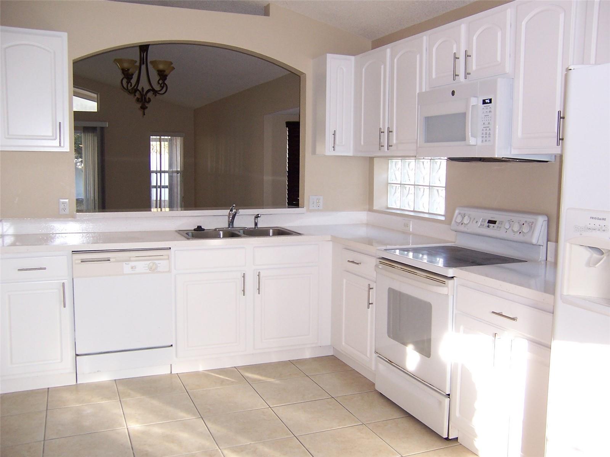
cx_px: 305
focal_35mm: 33
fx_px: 582
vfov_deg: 42.9
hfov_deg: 55.4
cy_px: 228
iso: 140
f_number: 2.8
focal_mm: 5.5
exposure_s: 1/60
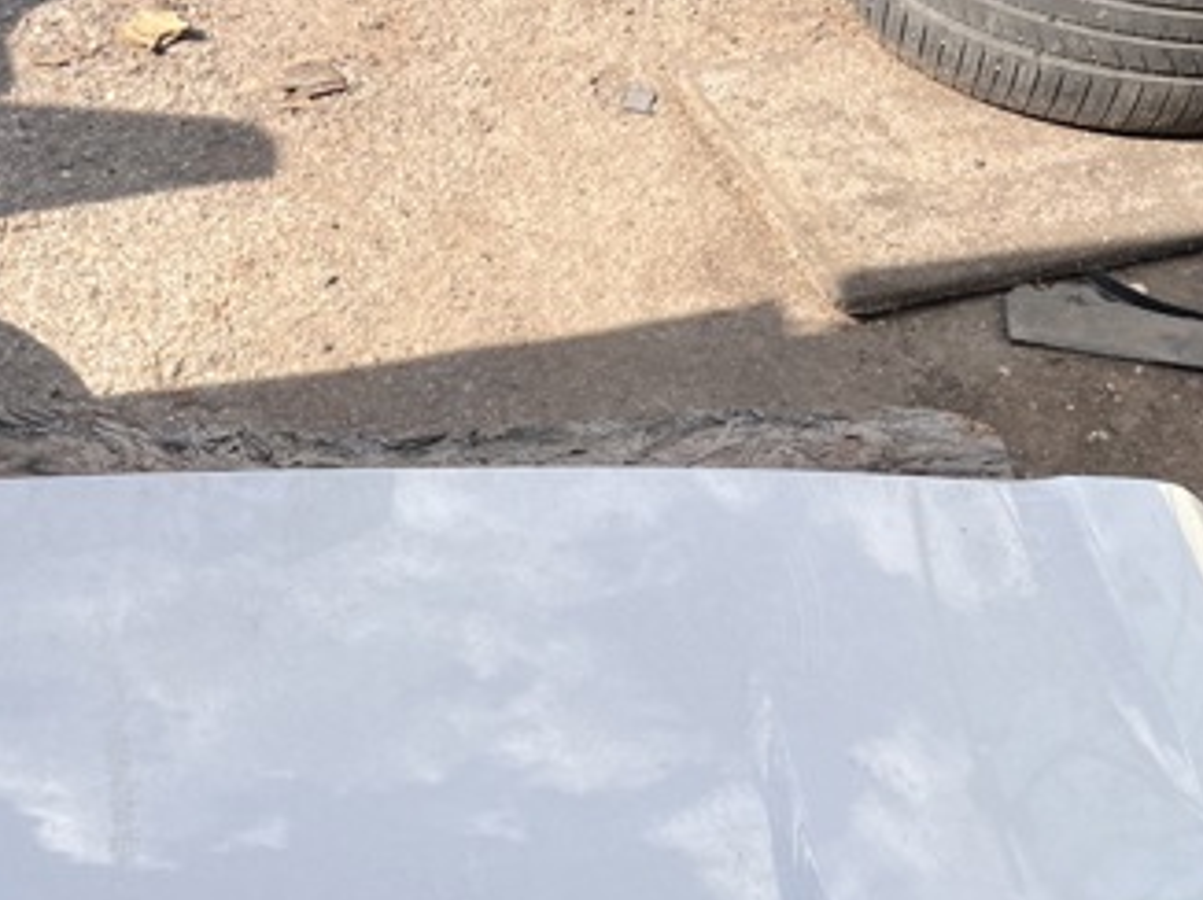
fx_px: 1771
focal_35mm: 51
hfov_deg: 36.2
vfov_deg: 27.7
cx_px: 229
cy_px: 762
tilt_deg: -55.4
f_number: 1.5
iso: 50
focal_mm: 5.7
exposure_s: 1/1597
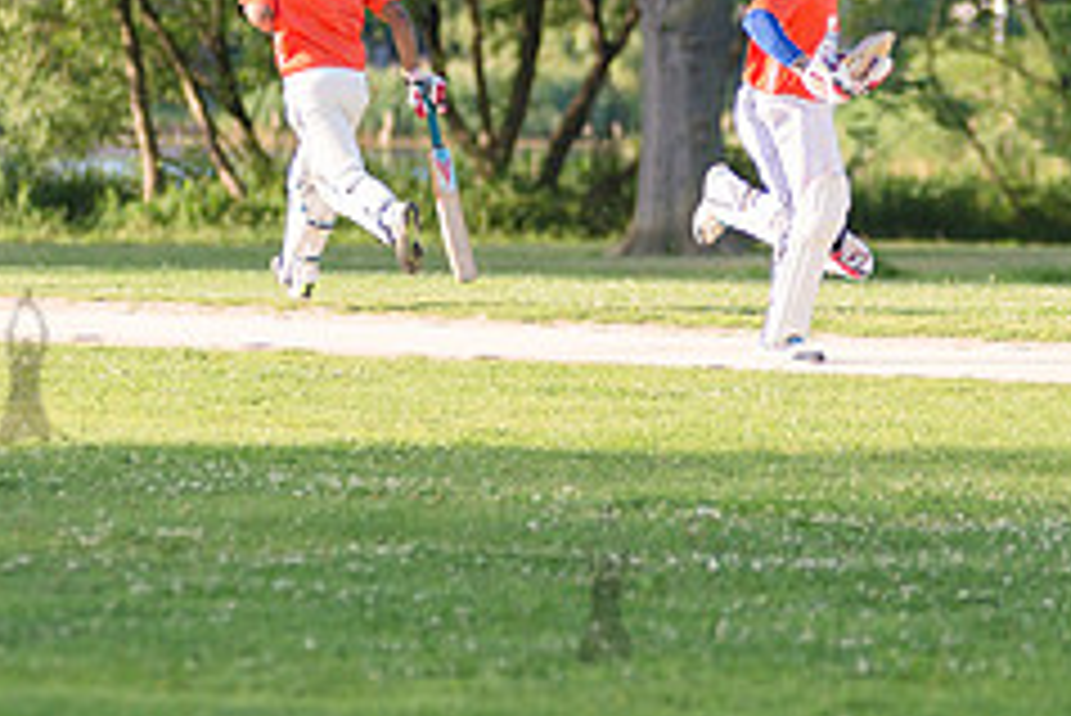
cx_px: 603
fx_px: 10508
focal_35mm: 353
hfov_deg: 5.8
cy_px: 146
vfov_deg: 3.9
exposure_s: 1/2500
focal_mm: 145
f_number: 2.8
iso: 400
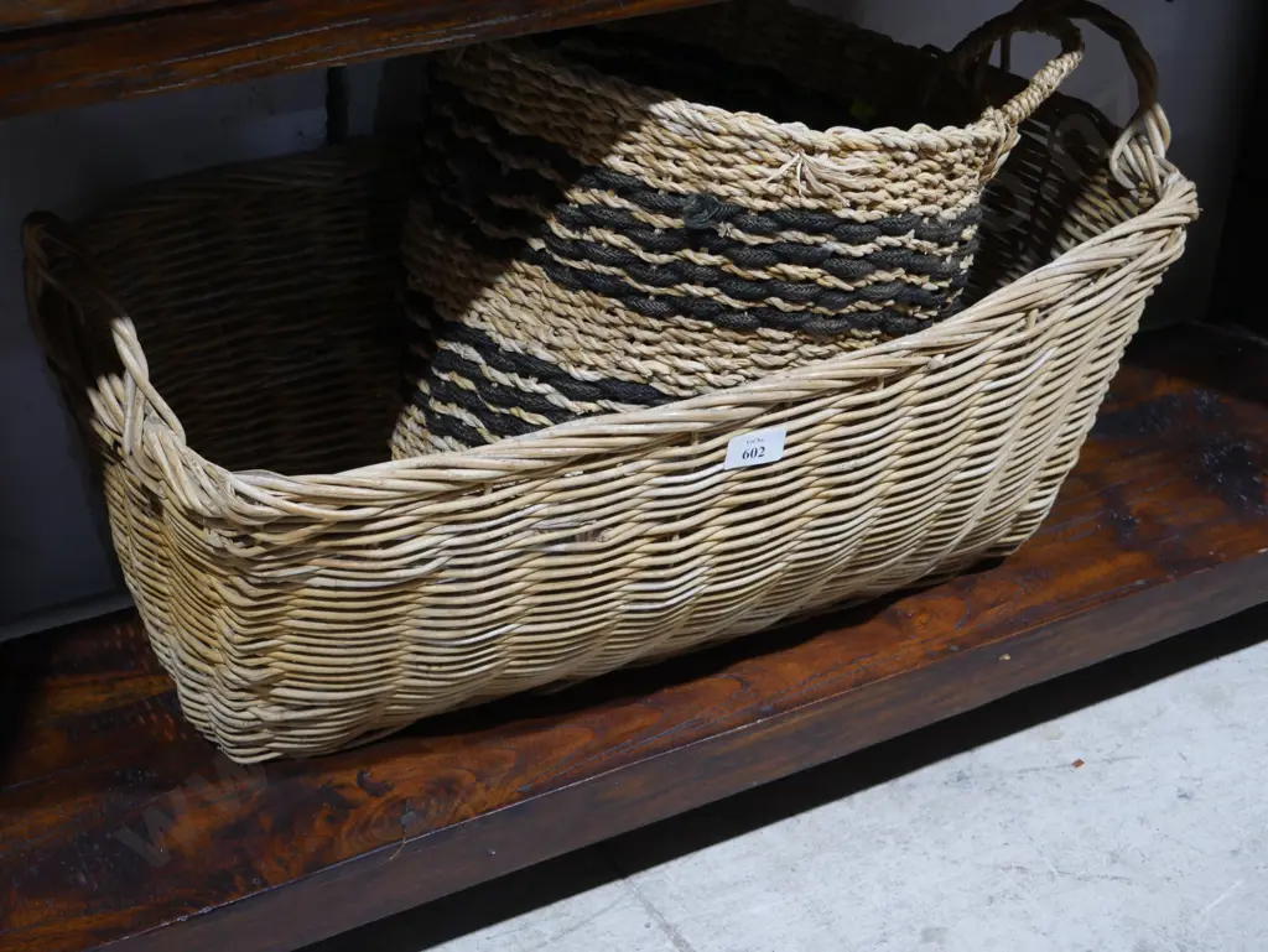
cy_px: 476
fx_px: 2272
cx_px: 634
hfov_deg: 31.2
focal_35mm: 62
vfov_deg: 23.7
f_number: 5.4
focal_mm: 31
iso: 1000
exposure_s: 1/80
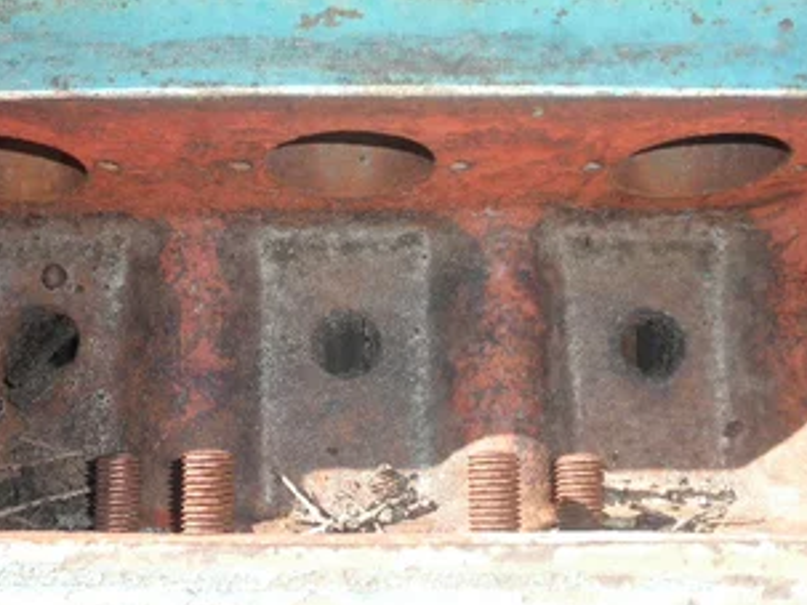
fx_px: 862
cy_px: 373
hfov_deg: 49.7
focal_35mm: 37
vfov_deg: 38.4
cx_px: 309
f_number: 3
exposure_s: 1/250
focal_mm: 5
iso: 64
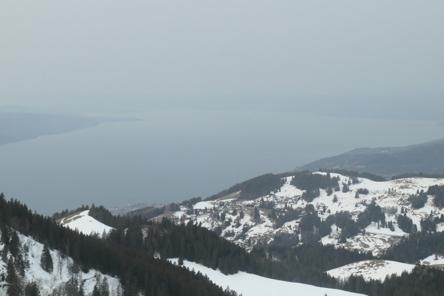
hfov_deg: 29.6
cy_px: 164
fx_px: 838
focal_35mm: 68
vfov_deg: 20.0
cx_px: 195
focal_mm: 12
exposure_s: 1/1000
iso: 200
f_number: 5
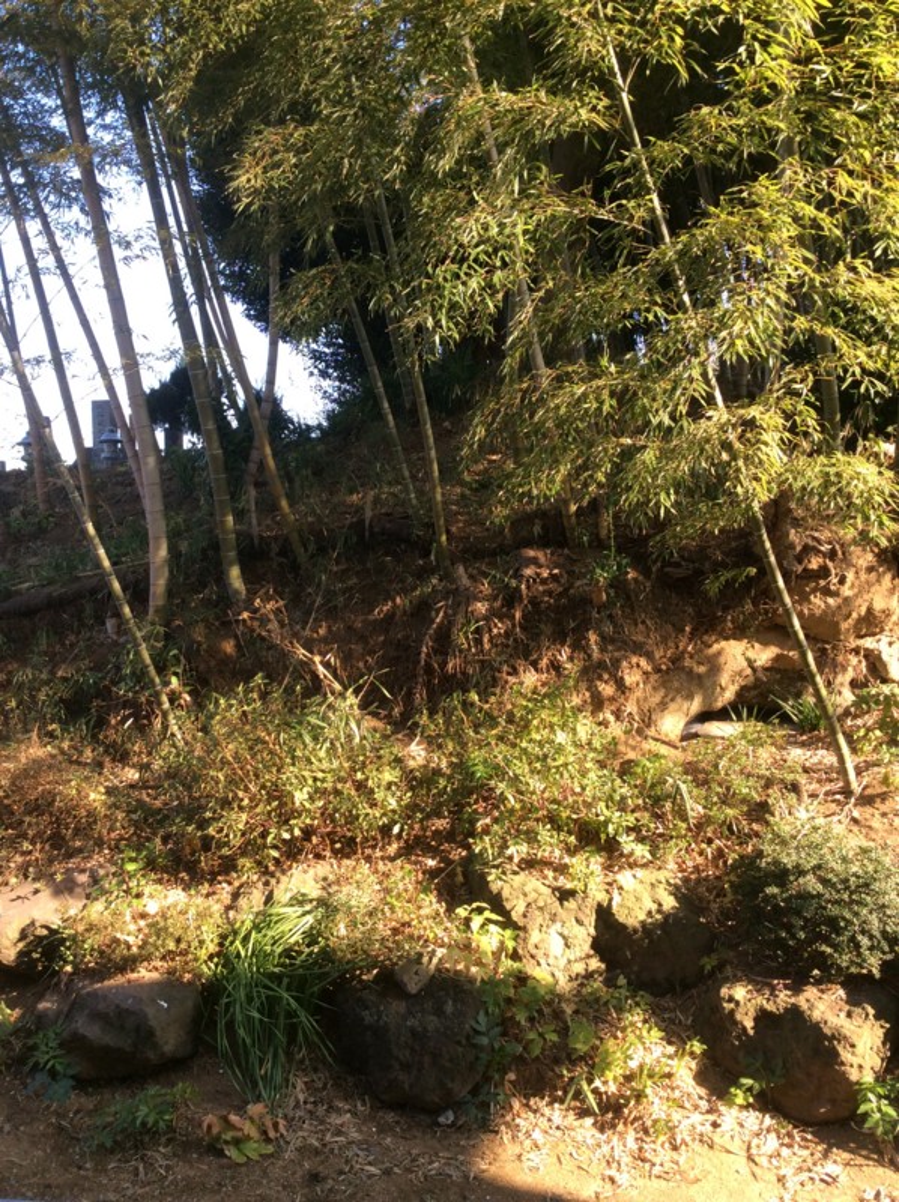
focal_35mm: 32
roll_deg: +1.5
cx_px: 450
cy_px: 601
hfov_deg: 44.1
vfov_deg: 56.9
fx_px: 1110
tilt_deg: -3.2
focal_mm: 3.3
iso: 32
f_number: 2.4
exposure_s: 1/201
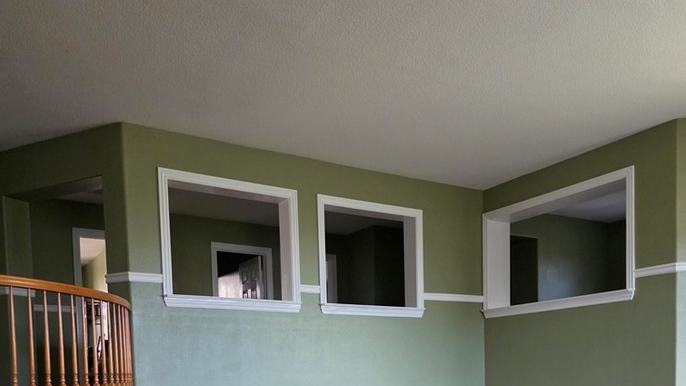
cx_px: 344
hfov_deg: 58.0
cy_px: 409
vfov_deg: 31.4
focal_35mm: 34
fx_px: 619
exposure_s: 1/120
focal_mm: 6.25
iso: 1000
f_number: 1.7
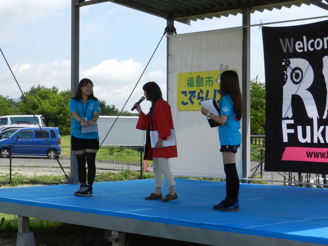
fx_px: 720
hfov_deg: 25.7
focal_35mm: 76
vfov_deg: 19.4
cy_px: 123
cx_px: 164
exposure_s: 1/800
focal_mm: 13.5
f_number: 4.8
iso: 160
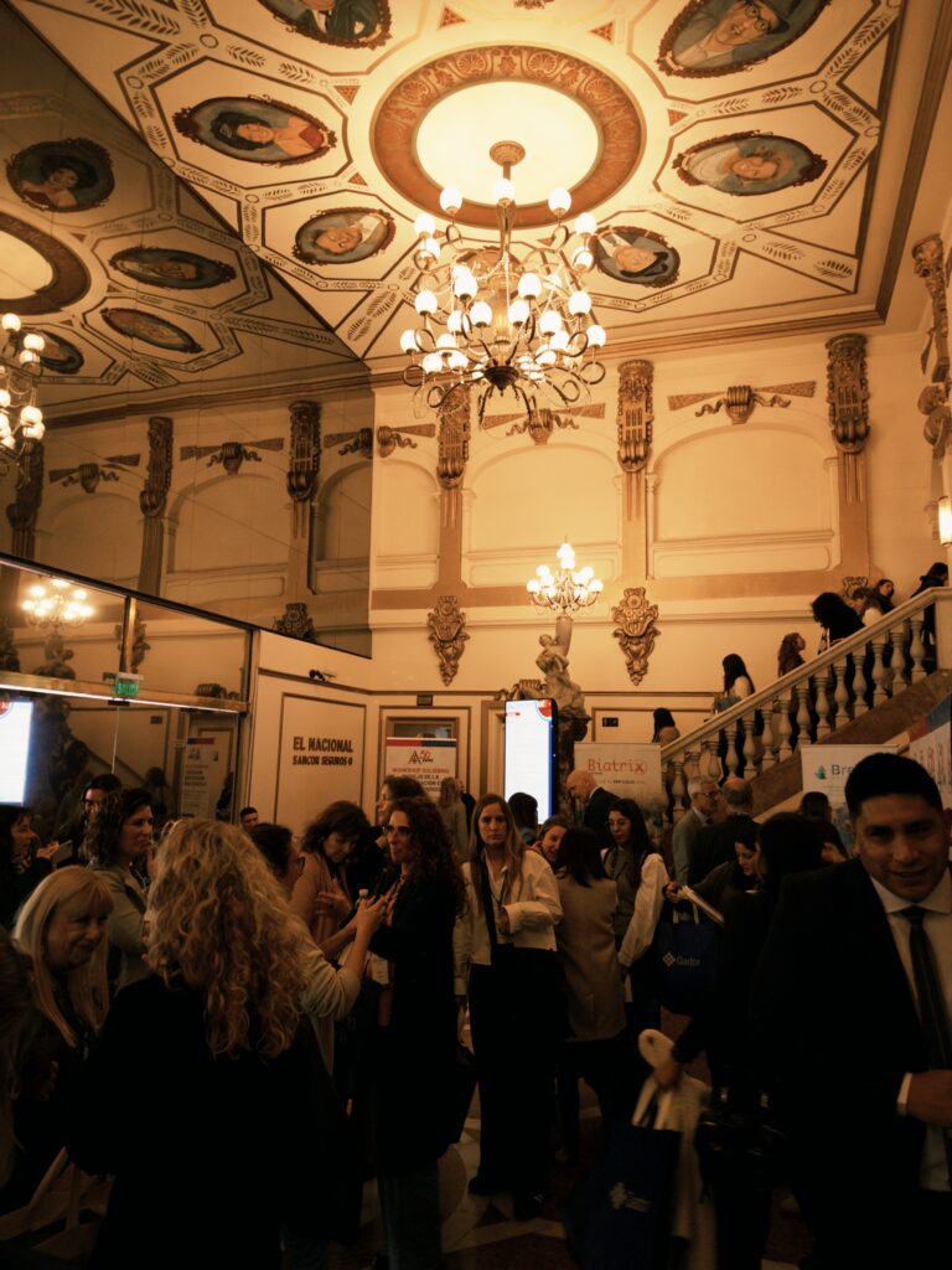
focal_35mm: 24
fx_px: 880
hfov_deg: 56.8
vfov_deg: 71.6
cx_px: 476
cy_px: 635
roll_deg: -1.4
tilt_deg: +8.3
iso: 125
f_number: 1.78
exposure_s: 1/50
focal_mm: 6.76
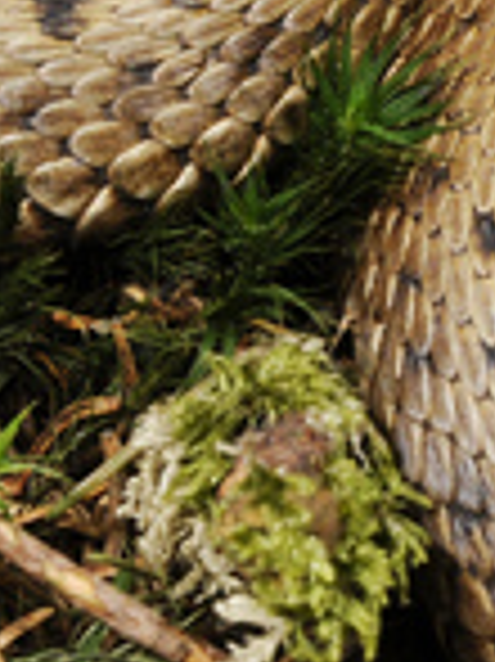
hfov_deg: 6.3
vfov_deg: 8.4
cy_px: 47
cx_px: 585
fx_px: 4487
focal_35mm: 235
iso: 200
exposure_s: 1/40
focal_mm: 60
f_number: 18
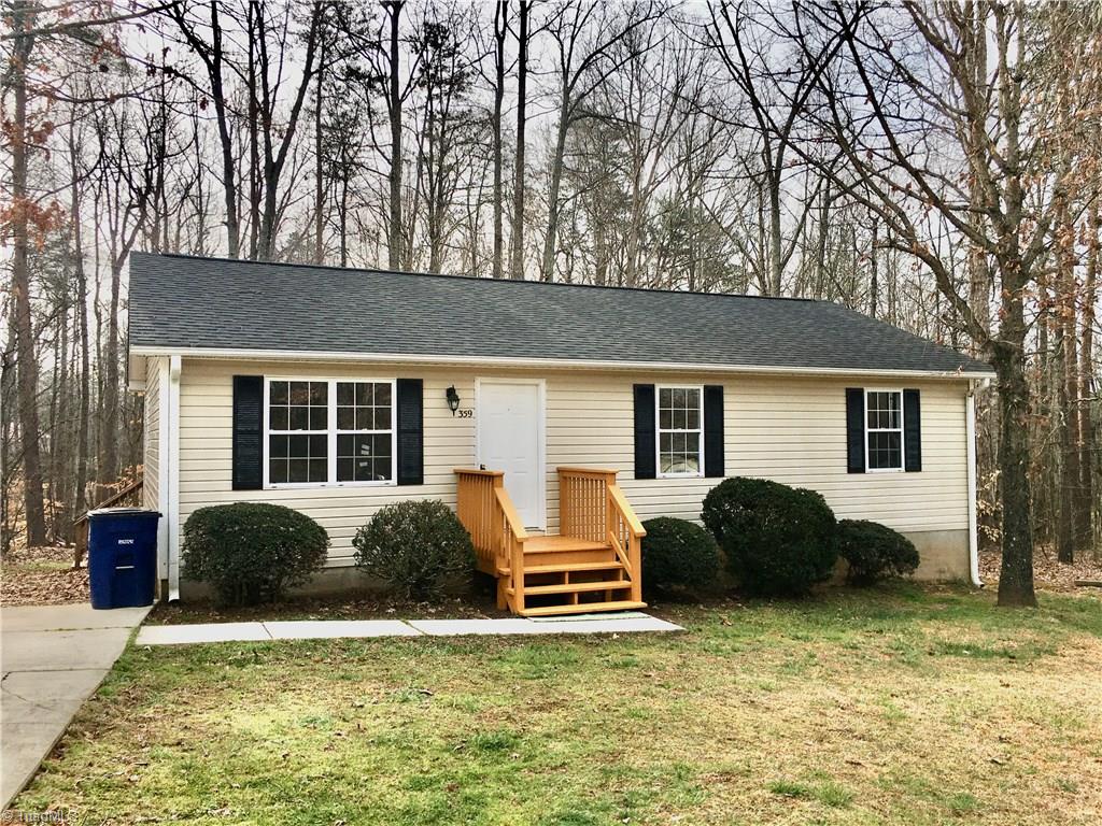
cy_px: 413
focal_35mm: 29
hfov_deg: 61.7
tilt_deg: +2.6
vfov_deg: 48.2
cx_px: 551
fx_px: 923
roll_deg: +0.2
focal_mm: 4.15
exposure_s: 1/1221
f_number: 2.2
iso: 25
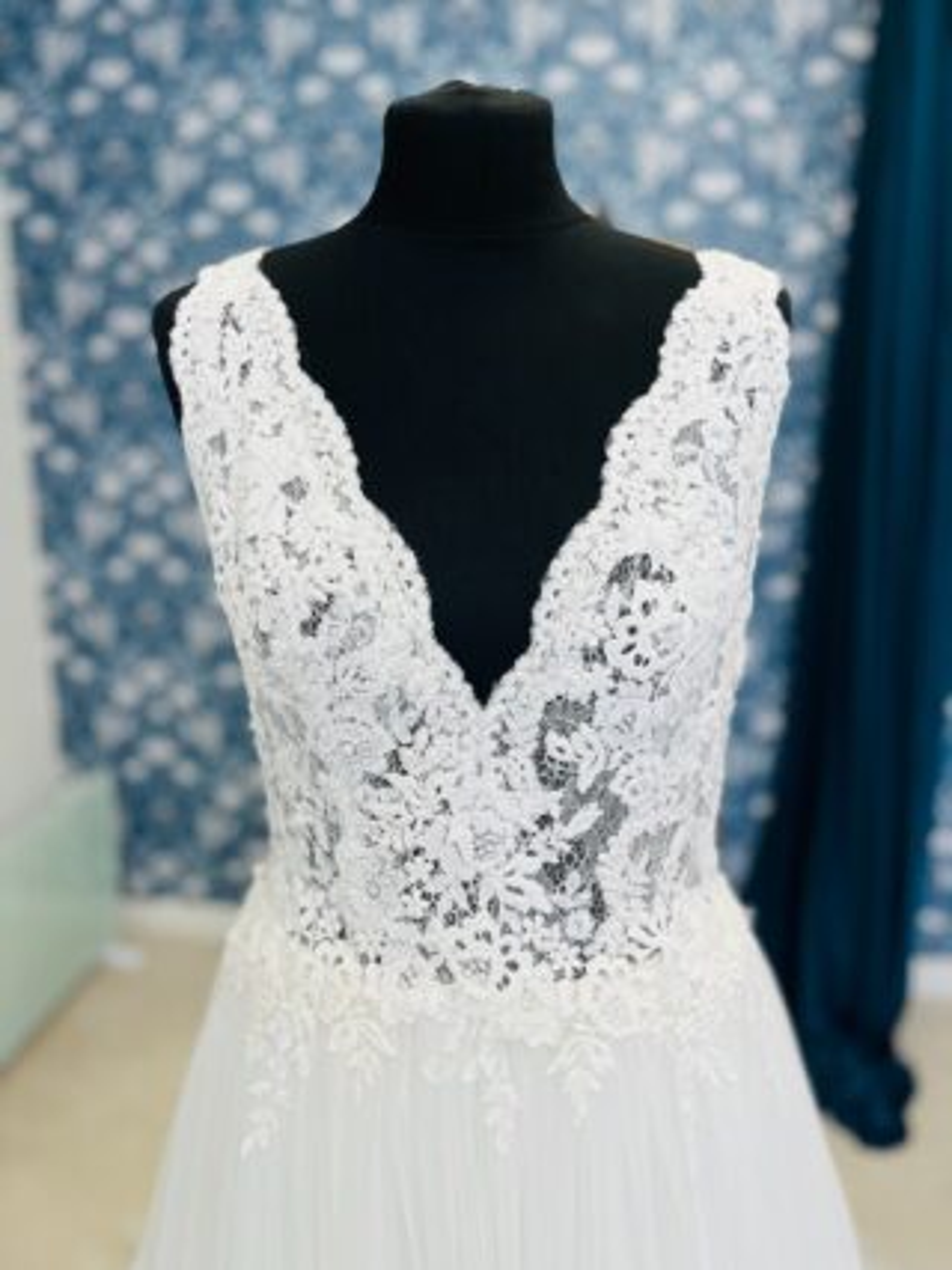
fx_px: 954
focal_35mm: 26
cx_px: 476
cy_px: 635
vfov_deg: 67.3
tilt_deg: -13.7
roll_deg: +1.3
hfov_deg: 53.0
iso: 32
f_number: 1.6
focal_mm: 5.1
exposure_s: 1/133
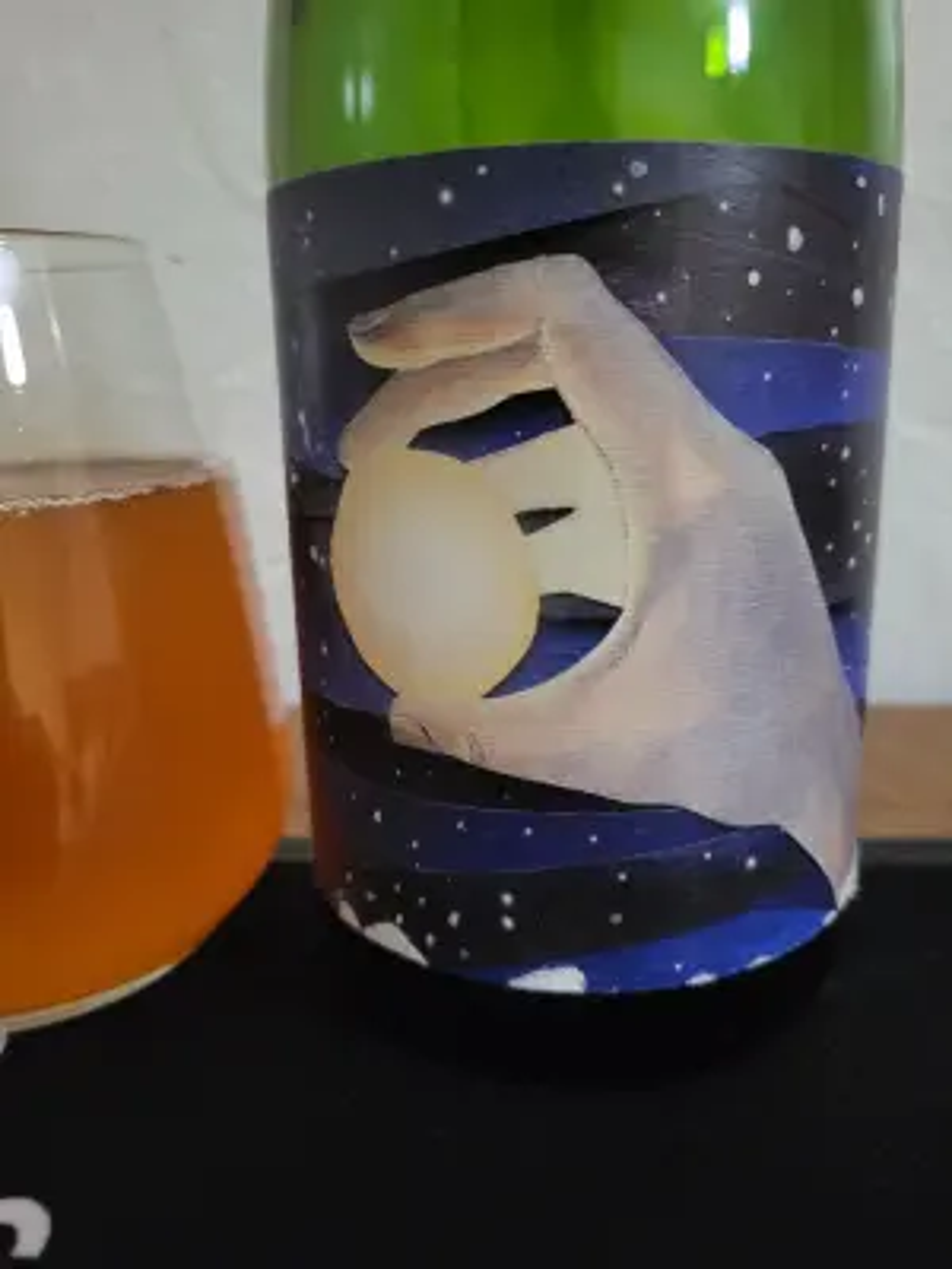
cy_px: 634
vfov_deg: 67.3
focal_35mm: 26
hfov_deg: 53.1
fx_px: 953
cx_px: 476
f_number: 1.8
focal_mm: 5.4
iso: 1000
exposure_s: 1/25
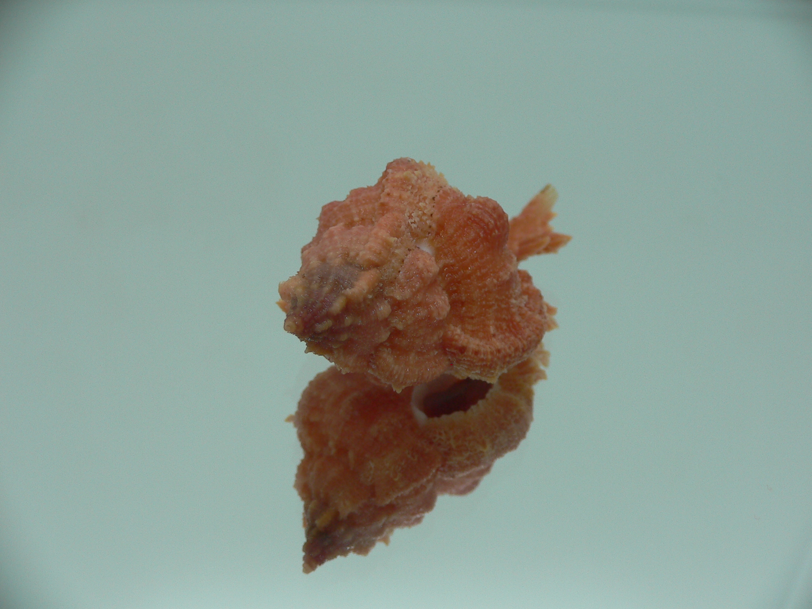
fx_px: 821
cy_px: 304
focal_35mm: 35
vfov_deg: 40.7
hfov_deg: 52.6
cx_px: 406
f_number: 2.8
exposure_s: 1/60
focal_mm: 4.6
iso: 80
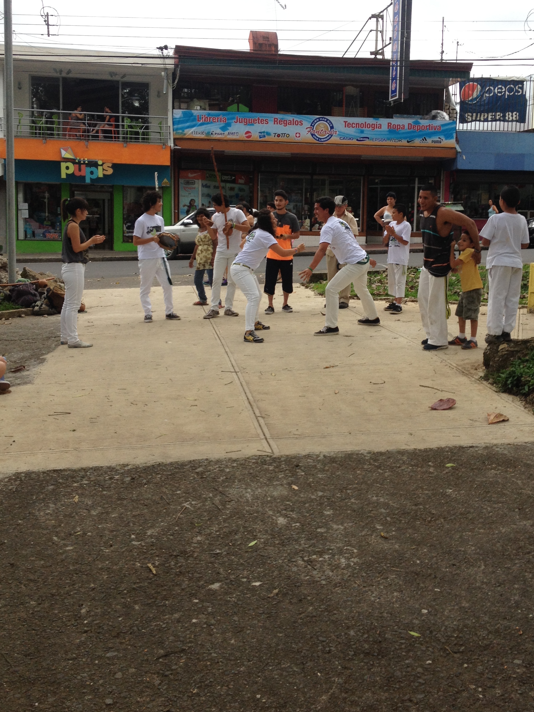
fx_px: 864
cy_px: 304
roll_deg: +0.5
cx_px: 308
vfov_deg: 44.7
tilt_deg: -7.2
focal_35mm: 42
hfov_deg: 34.3
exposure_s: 1/174
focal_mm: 4.28
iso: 50
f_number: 2.4
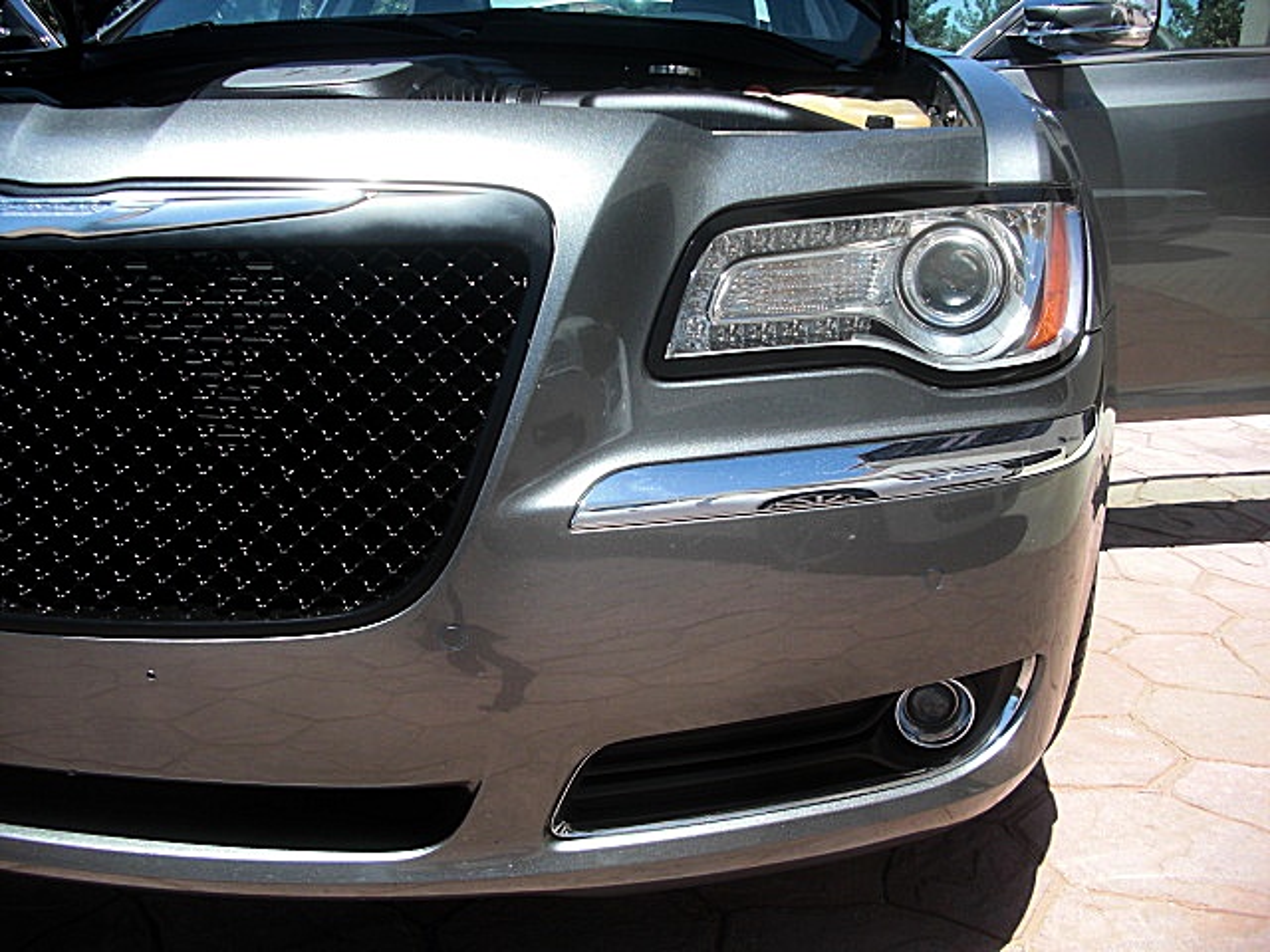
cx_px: 635
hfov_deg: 51.4
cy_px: 476
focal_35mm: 36
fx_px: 1321
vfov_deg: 39.7
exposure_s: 1/500
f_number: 2.8
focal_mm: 6.3
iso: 50
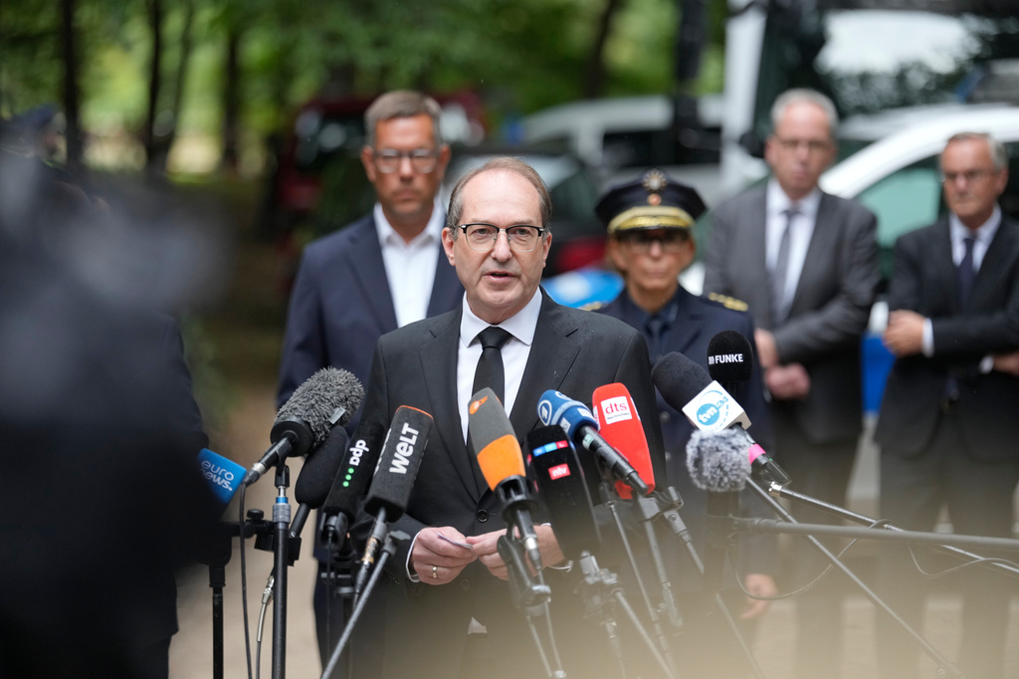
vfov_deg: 12.9
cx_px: 510
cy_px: 340
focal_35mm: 106
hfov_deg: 19.3
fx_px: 2999
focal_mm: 106
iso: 1250
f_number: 2
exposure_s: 1/1250
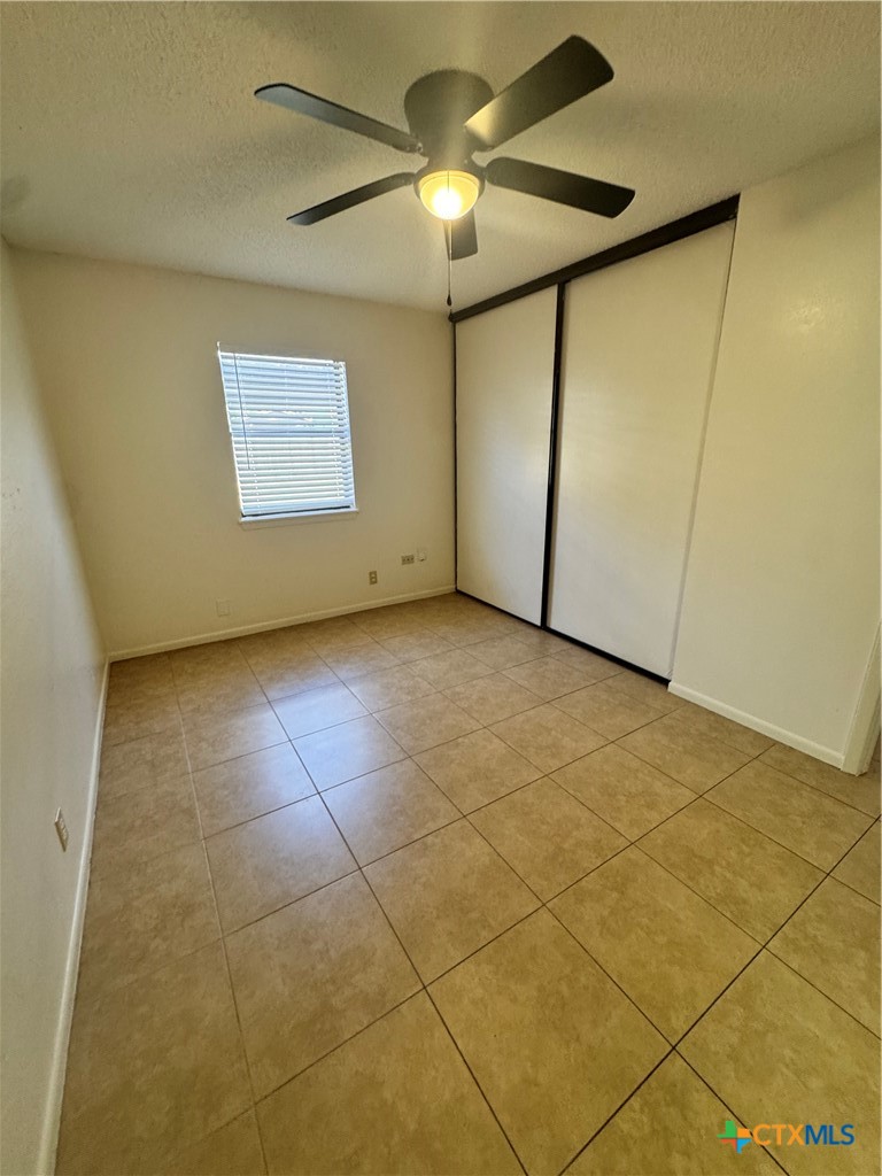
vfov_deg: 102.1
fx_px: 476
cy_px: 588
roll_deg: +1.7
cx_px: 441
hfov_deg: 85.7
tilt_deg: -17.3
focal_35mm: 14
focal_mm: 2.22
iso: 250
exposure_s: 1/60
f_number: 2.2
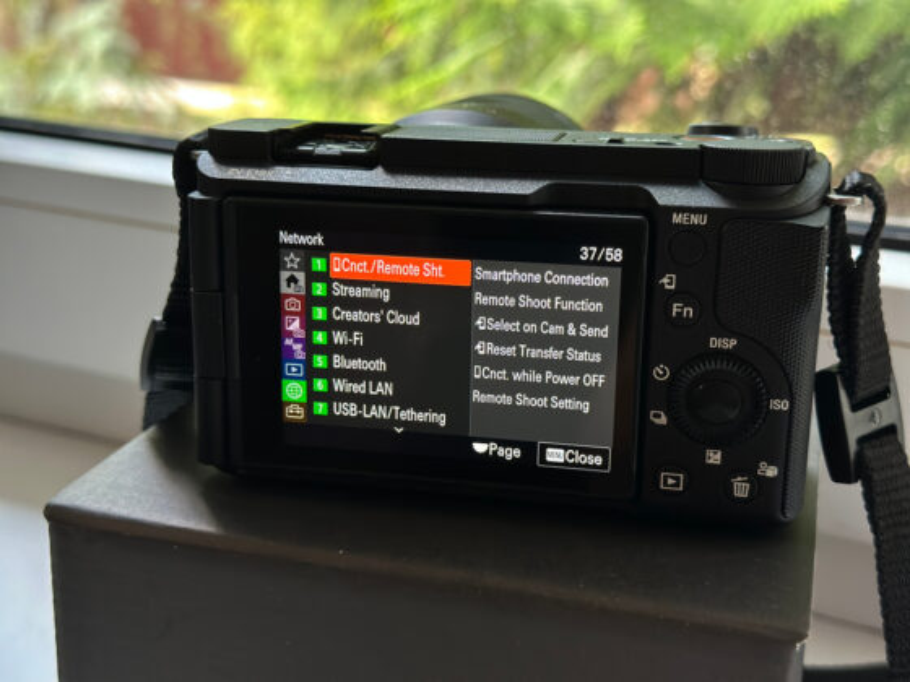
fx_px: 1262
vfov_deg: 30.3
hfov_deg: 39.7
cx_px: 455
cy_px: 341
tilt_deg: -16.6
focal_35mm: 48
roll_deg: -1.7
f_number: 1.78
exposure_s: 1/60
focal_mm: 6.86
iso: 320
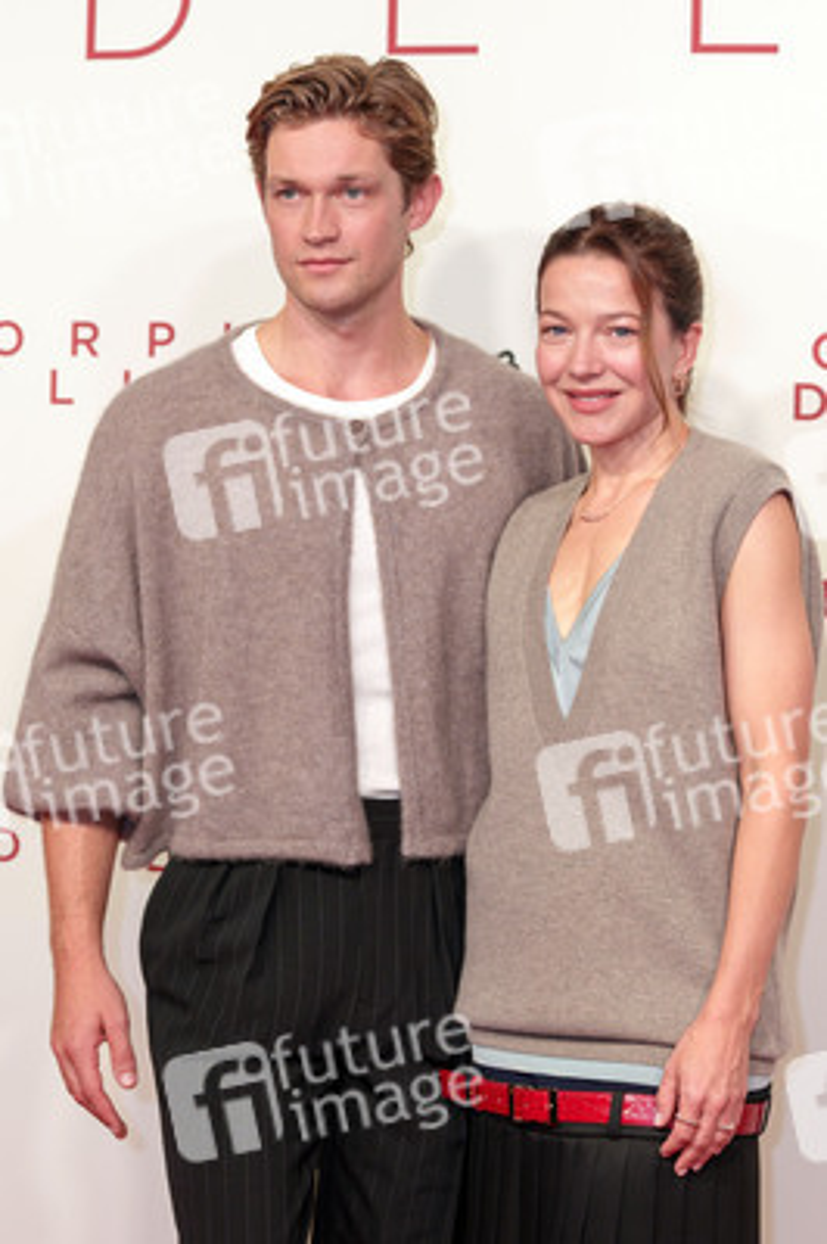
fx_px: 2416
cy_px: 622
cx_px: 414
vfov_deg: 28.9
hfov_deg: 19.4
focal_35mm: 70
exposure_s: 1/250
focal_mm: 70
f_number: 3.2
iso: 320
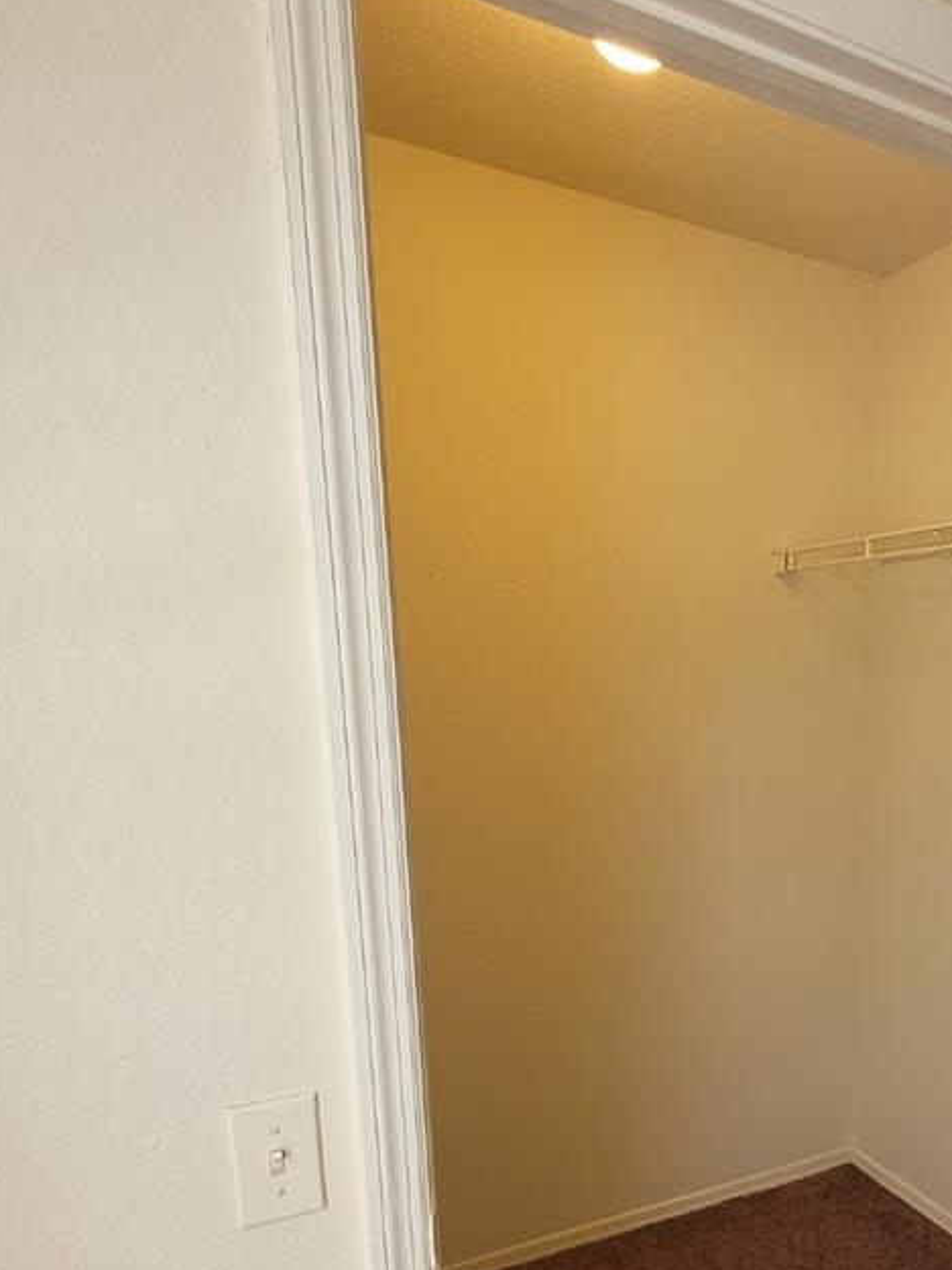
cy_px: 873
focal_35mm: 25
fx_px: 917
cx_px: 742
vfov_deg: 67.0
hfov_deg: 51.9
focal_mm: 1.74
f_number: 2.2
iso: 125
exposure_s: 1/60
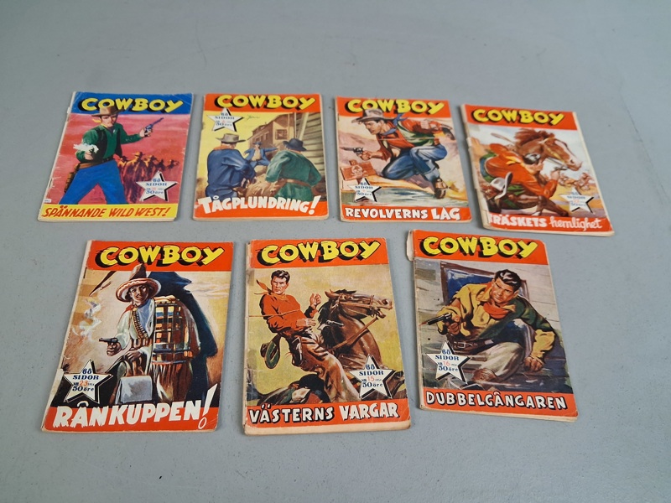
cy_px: 252
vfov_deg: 51.4
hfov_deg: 65.3
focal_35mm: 27
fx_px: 523
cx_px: 336
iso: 250
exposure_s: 1/50
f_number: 1.8
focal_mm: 4
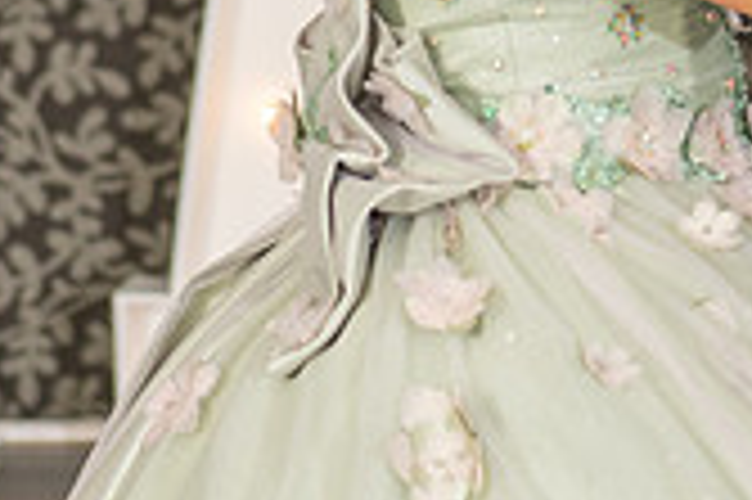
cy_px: -87
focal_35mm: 310
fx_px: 6469
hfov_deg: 6.6
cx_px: 533
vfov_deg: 4.4
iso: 500
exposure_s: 1/200
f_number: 3.5
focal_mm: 70
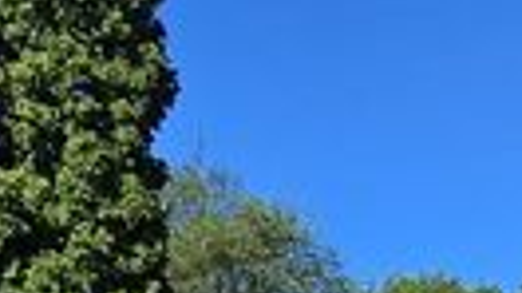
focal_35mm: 95
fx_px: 1314
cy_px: 544
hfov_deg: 20.0
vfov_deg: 11.7
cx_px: 732
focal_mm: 6.3
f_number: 1.7
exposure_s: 1/1102
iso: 10
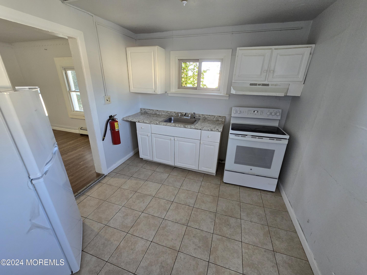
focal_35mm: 13
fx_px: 138
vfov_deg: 89.9
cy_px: 138
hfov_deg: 106.2
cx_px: 184
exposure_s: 1/60
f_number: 2.2
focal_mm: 2.2
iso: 250
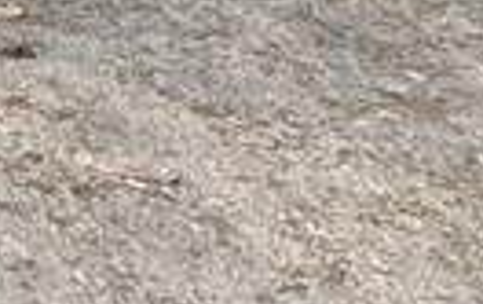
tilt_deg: +2.5
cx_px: -900
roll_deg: -2.2
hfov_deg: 8.4
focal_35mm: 213
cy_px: -974
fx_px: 2809
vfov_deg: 5.3
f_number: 1.5
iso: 50
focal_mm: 5.7
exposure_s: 1/581
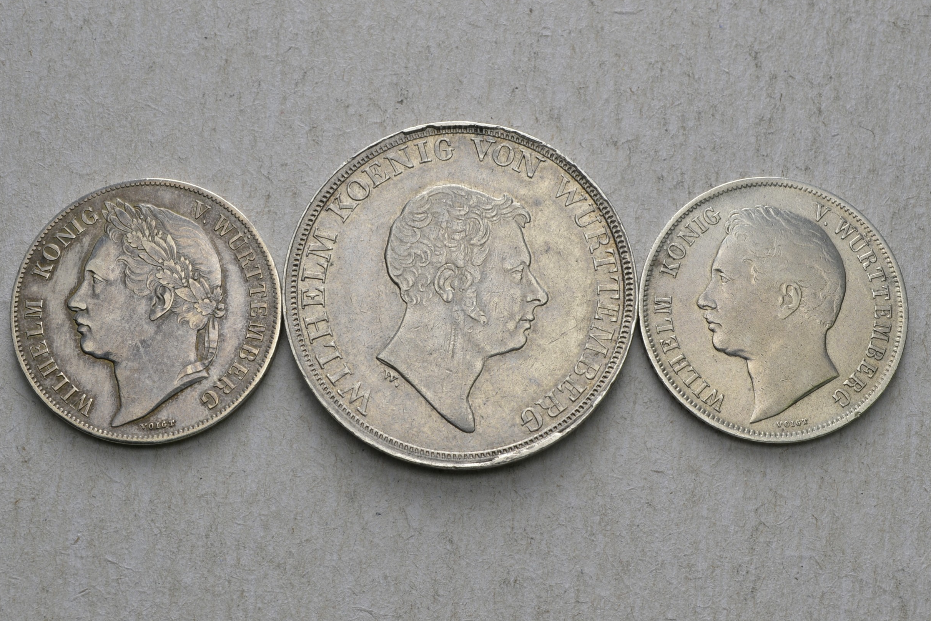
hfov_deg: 30.1
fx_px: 1733
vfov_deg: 20.3
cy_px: 309
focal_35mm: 67
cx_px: 466
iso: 400
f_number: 14
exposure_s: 1/200
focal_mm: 44
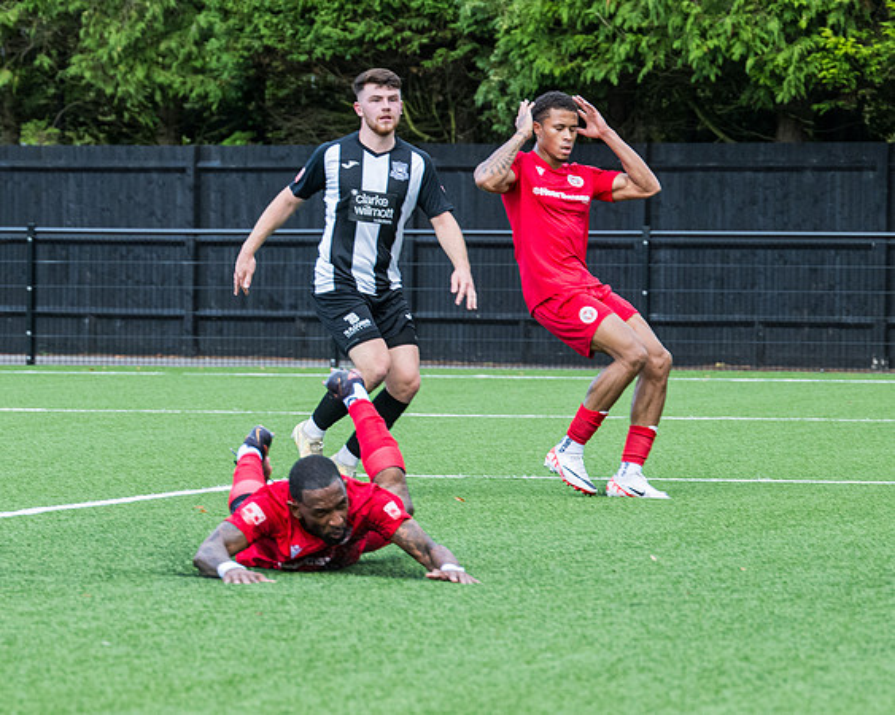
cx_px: 318
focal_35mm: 273
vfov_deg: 5.7
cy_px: 398
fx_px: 7221
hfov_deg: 7.1
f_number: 4.5
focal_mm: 120
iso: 800
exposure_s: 1/1250
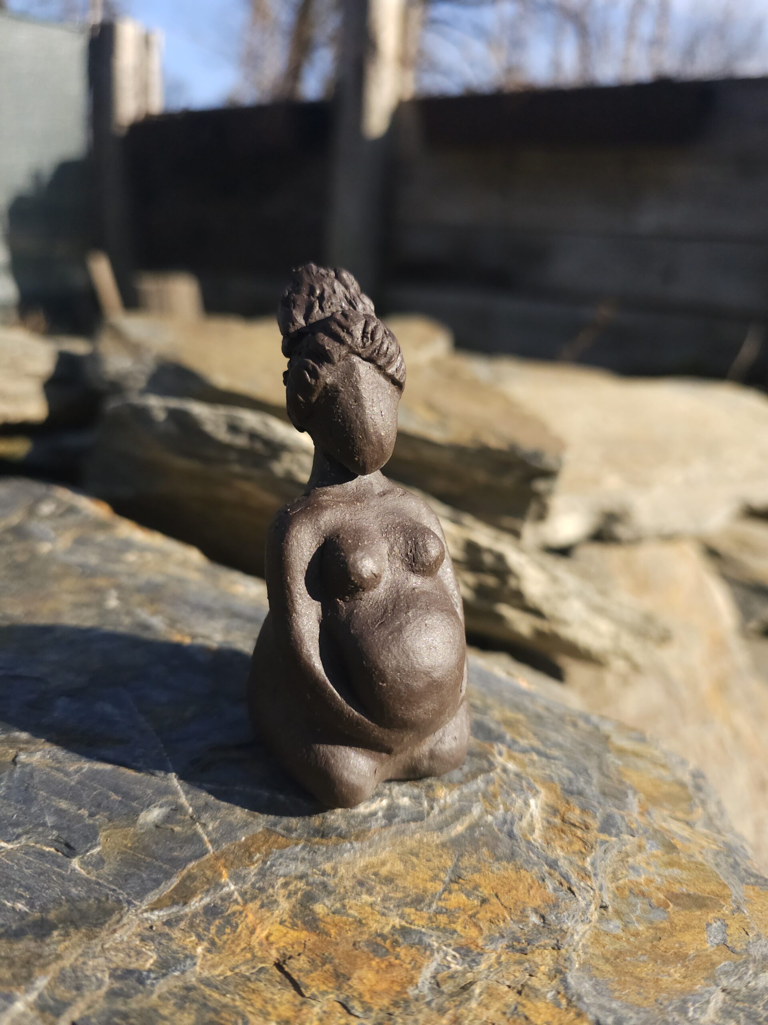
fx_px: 680
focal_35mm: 23
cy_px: 512
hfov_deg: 58.9
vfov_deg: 73.9
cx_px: 384
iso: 400
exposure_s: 1/8000
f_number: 1.7
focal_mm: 6.3
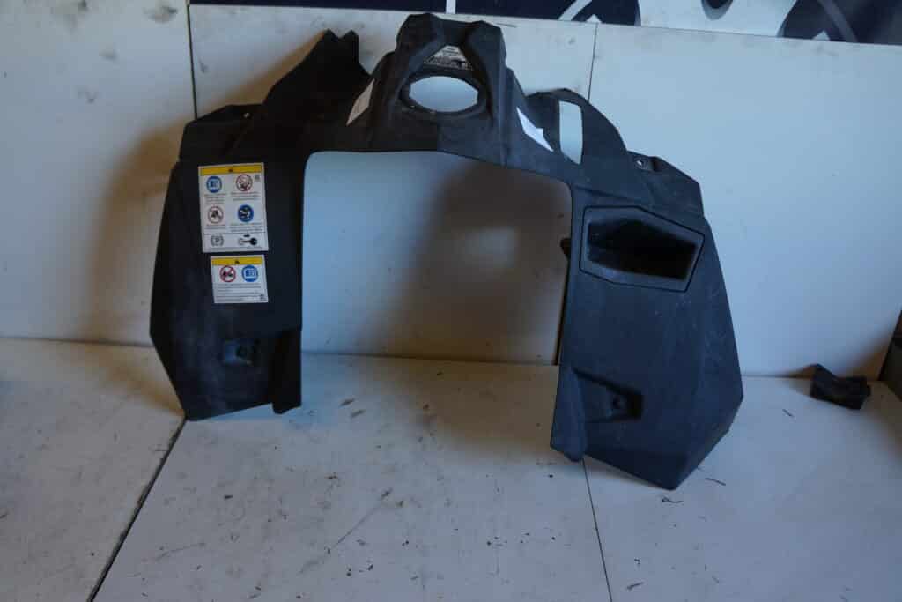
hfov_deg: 67.4
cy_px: 301
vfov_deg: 47.9
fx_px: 677
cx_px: 451
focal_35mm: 27
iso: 250
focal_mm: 18
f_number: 4
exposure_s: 1/60
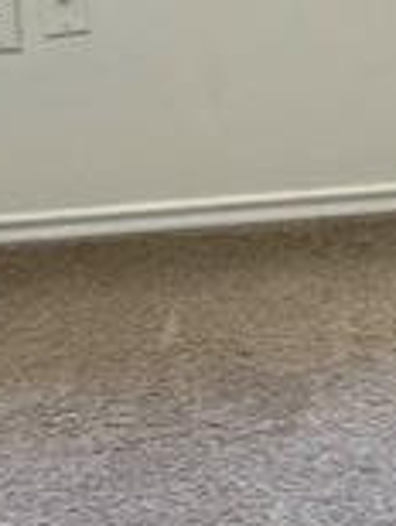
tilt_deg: -7.9
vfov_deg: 10.5
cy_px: -232
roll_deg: +2.9
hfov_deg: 8.1
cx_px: 519
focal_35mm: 182
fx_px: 2768
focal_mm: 5.7
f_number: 1.5
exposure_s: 1/96
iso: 125
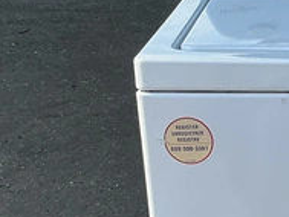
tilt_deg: -24.2
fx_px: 927
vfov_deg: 13.1
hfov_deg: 16.4
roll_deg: -0.4
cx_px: 414
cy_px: 241
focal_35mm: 111
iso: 25
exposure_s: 1/781
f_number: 1.8
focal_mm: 3
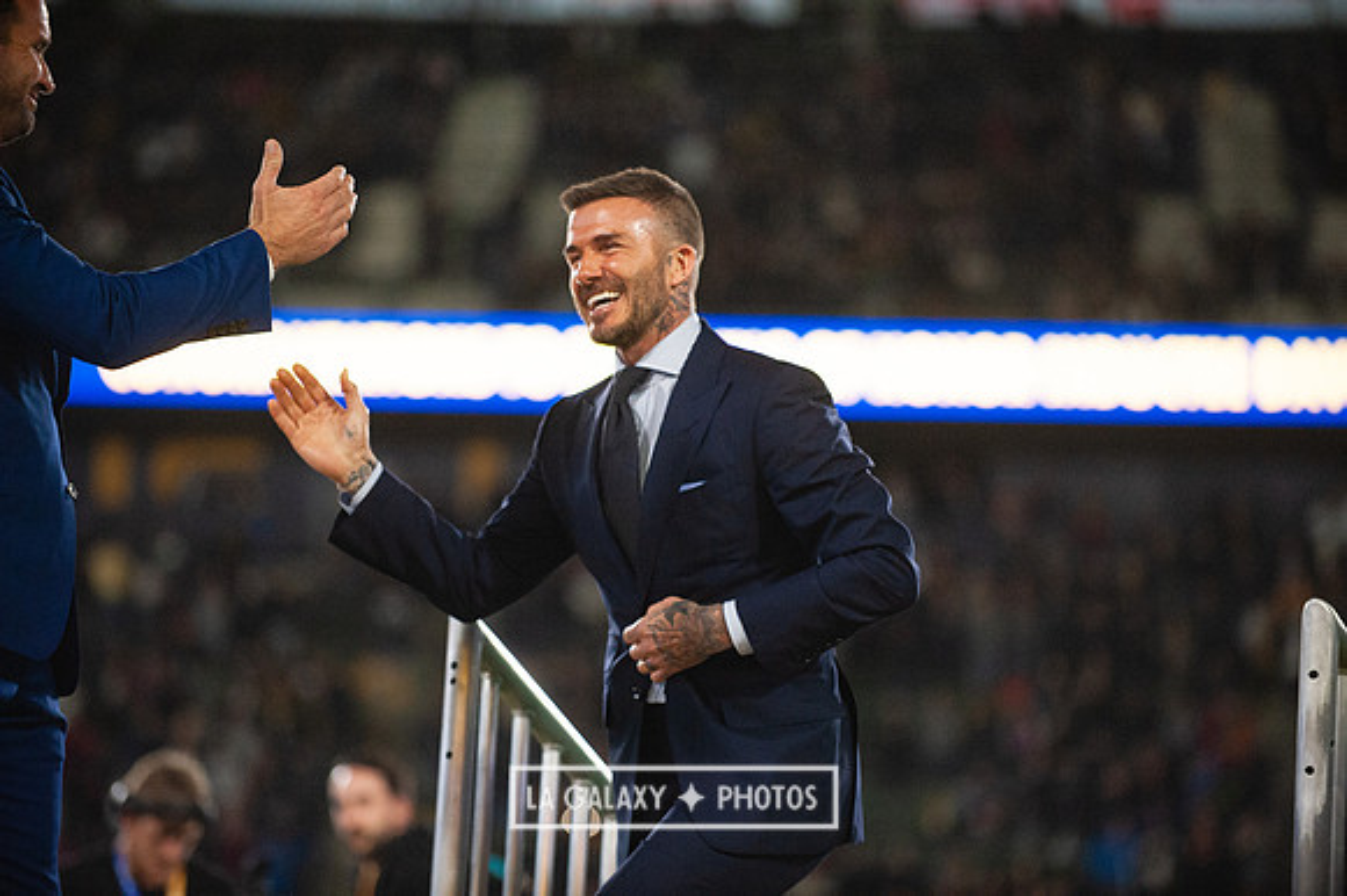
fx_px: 5983
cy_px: 448
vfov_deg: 8.6
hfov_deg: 12.8
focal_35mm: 160
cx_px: 674
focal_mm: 160
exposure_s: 1/2000
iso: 3200
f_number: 2.8
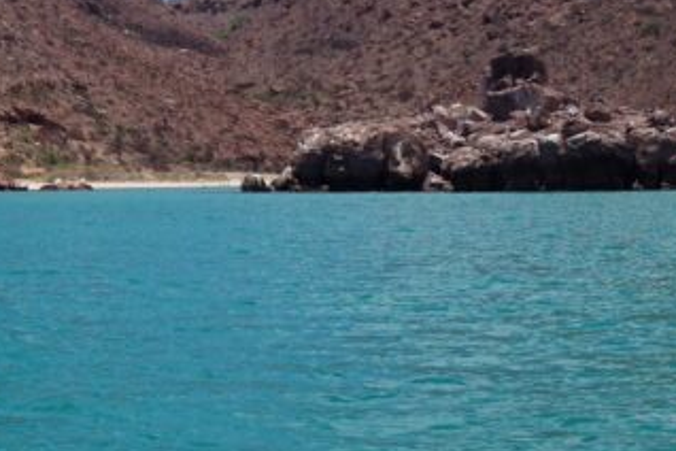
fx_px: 1934
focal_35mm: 103
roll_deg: +1.4
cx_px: -108
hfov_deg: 18.9
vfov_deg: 13.0
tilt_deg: +8.2
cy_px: -76
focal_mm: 4.28
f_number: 2.4
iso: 50
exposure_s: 1/2907
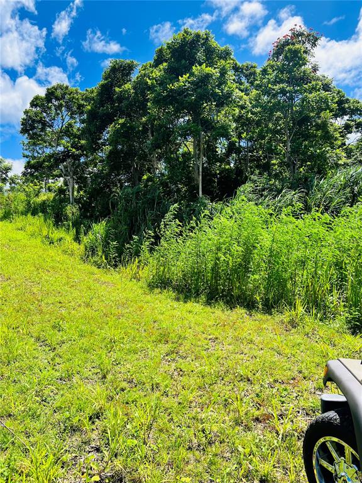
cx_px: 181
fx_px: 363
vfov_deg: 67.3
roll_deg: -0.6
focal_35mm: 26
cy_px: 242
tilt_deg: +3.4
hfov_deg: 53.1
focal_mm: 5.7
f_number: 1.5
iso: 50
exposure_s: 1/2513
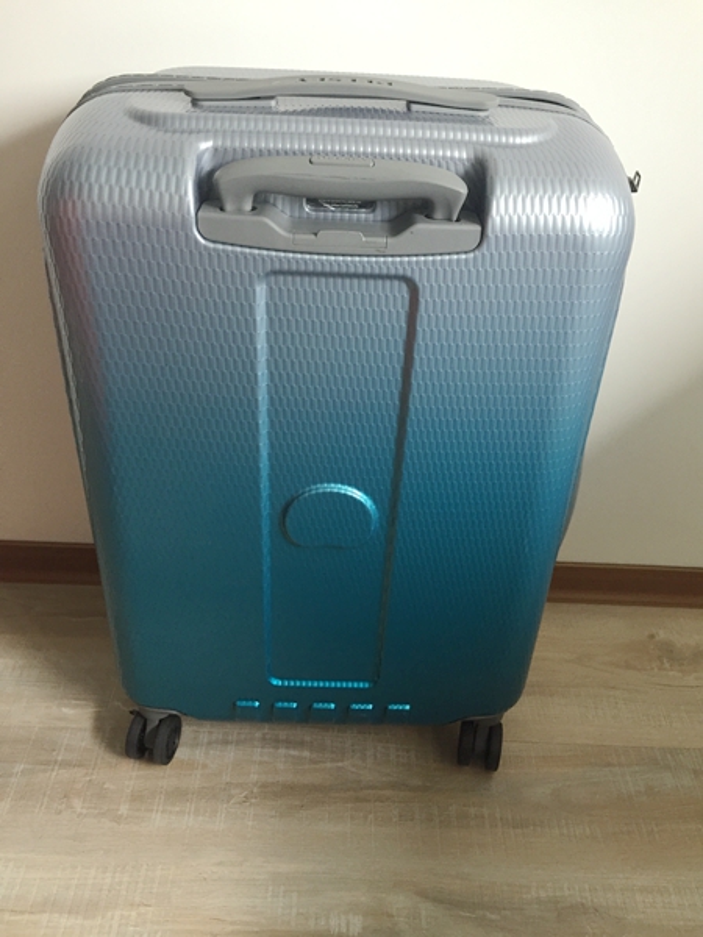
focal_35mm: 29
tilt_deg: -35.2
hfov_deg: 48.2
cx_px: 352
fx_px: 785
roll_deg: -2.0
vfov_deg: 61.7
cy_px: 468
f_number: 2.2
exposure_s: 1/30
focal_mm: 4.15
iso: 50
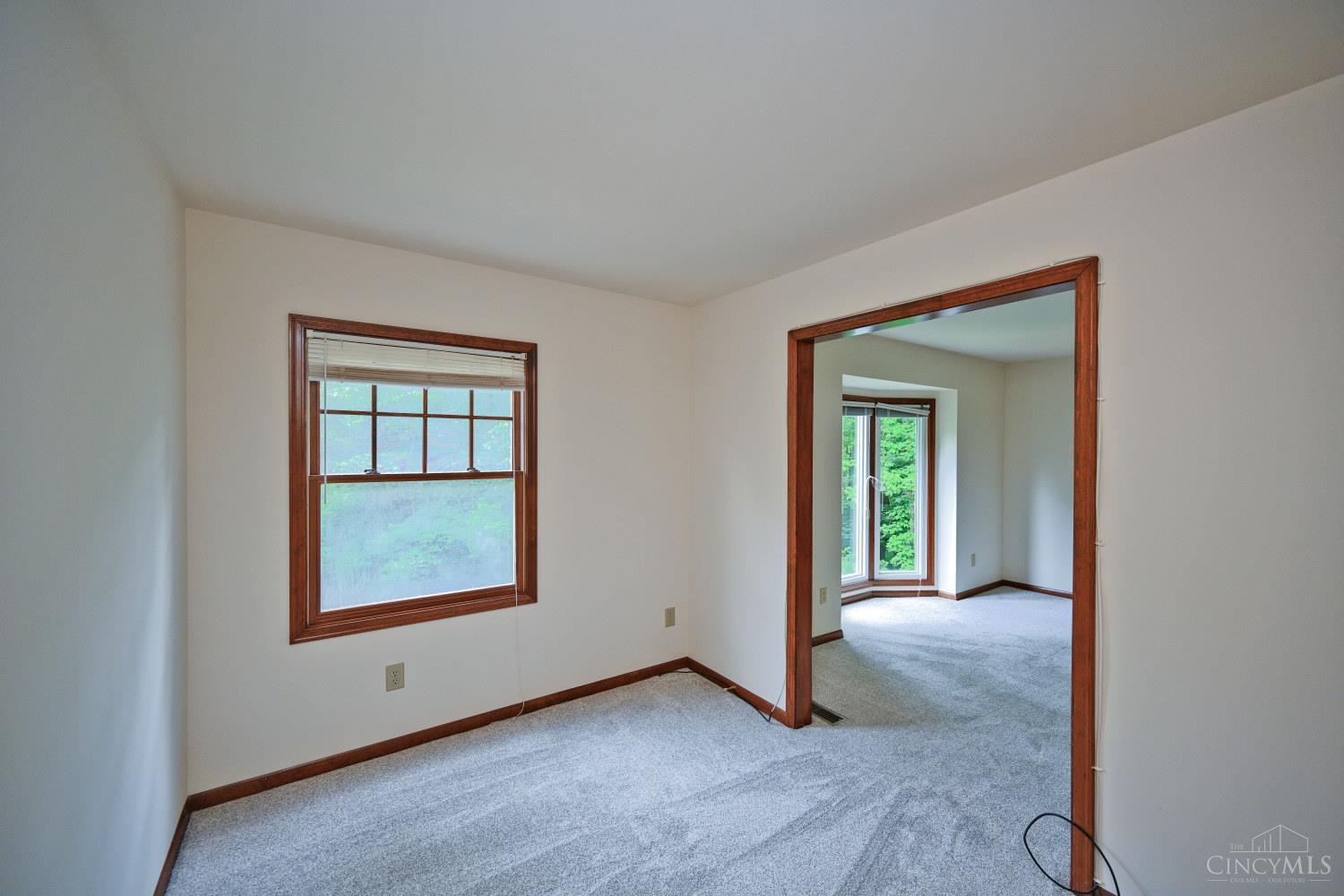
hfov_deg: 104.3
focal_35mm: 14
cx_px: 672
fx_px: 523
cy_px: 448
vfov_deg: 81.2
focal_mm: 14
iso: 560
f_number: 4
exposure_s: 1/60
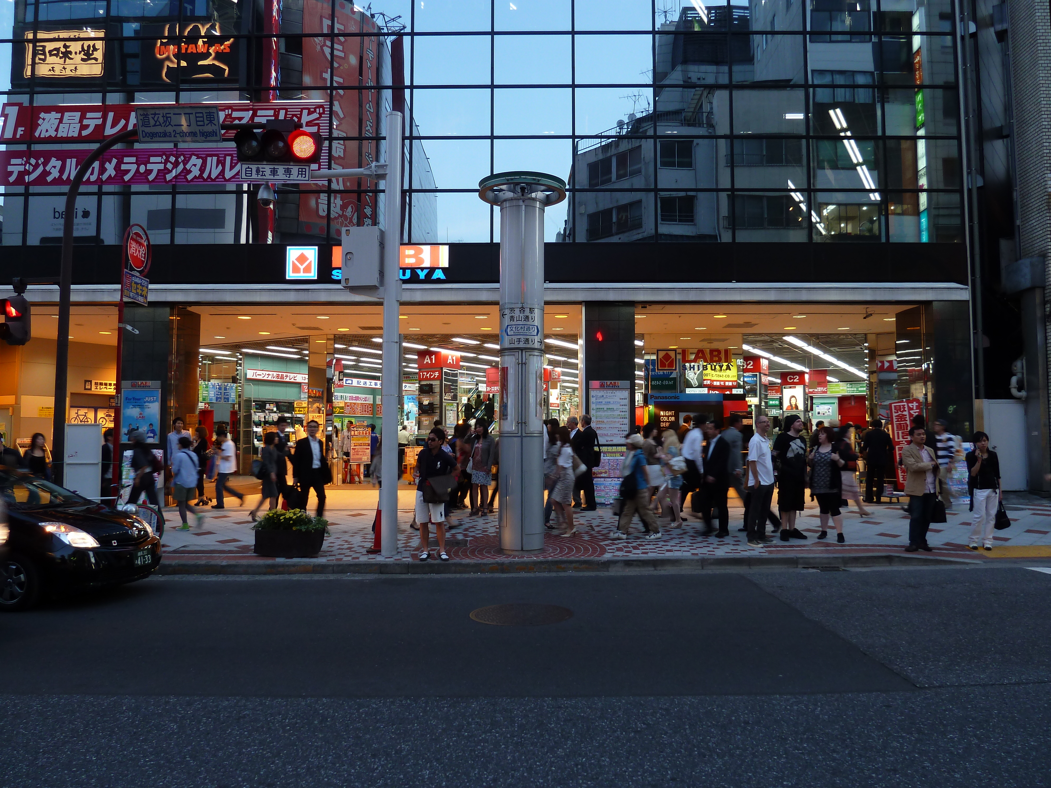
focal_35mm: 25
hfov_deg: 69.4
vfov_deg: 54.9
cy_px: 394
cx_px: 526
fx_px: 759
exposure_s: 1/15
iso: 80
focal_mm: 4.1
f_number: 3.3
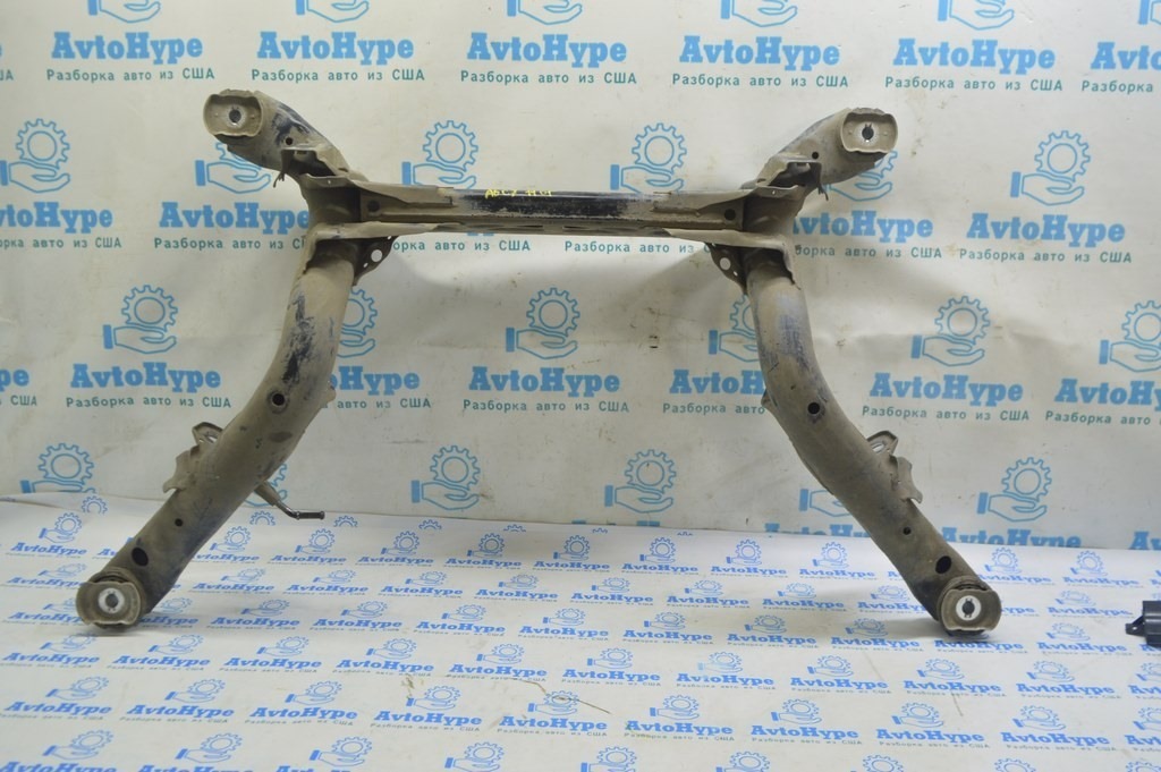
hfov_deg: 62.0
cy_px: 386
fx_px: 967
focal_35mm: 30
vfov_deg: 43.5
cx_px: 580
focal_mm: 20
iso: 400
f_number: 5.6
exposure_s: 1/20
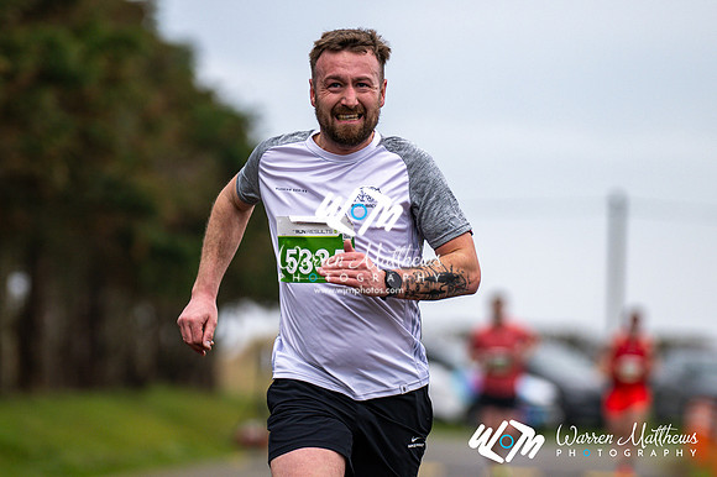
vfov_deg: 4.7
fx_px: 5812
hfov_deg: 7.1
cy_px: 238
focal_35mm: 292
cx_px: 358
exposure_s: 1/1600
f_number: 2.8
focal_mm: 195
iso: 450
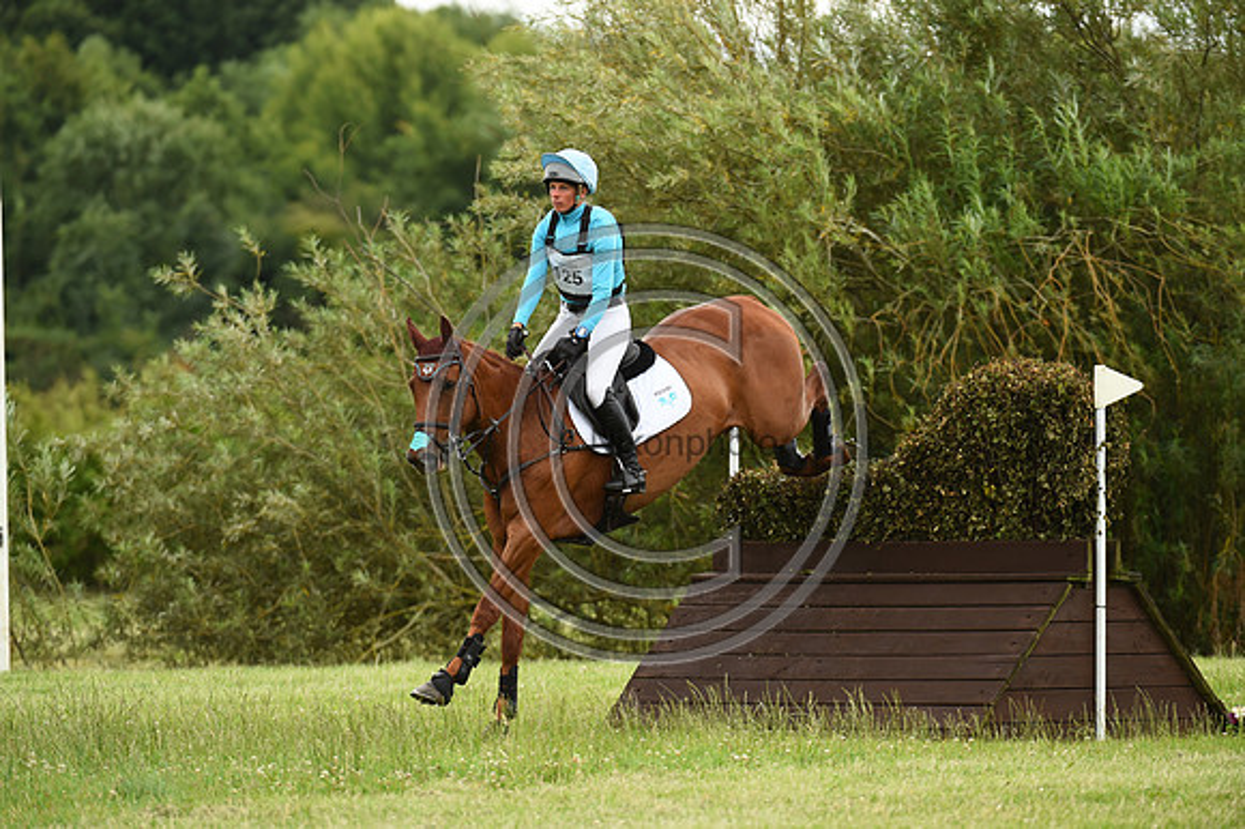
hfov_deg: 5.9
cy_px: 414
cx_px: 622
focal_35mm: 350
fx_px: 12097
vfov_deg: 3.9
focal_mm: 350
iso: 900
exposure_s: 1/1250
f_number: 5.6
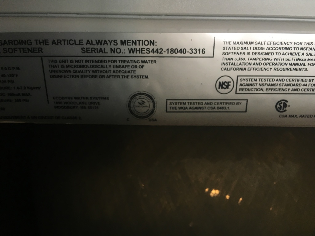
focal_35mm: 29
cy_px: 118
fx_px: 264
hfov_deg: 61.7
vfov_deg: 48.2
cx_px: 158
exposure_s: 1/30
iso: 32
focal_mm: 4.15
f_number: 2.2
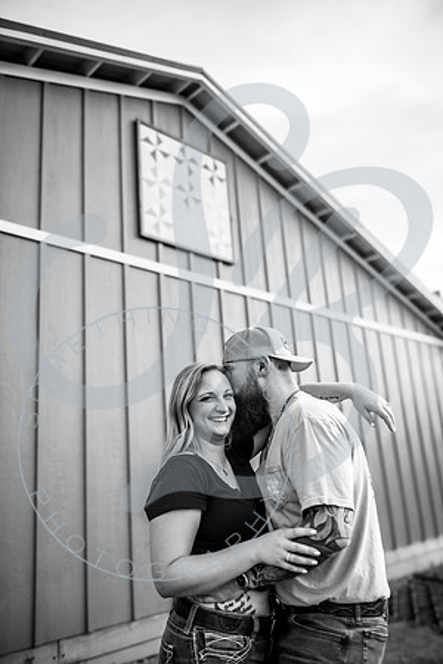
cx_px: 222
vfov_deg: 60.3
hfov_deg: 42.3
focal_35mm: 31
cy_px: 332
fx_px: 572
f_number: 2.8
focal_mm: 31
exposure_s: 1/500
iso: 250
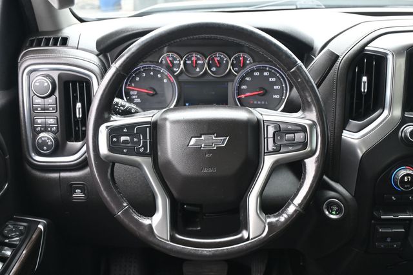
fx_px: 473
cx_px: 206
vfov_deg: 32.4
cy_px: 138
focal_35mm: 41
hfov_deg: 47.2
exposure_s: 1/125
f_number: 4.5
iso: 900
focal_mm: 27.5
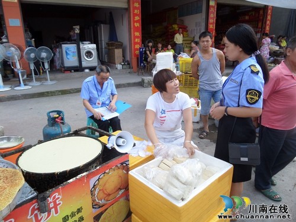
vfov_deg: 56.8
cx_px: 148
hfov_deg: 71.6
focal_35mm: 24
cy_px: 111
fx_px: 205
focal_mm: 4
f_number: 3.2
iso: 80
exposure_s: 1/180
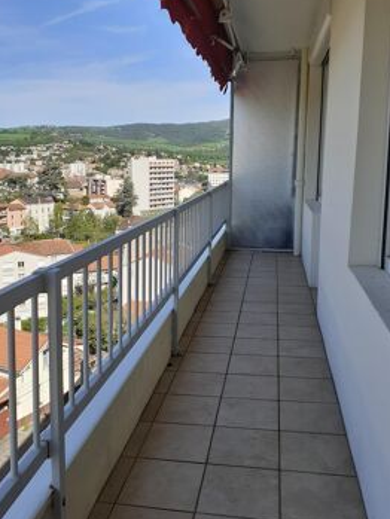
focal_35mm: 33
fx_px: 495
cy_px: 224
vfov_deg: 55.1
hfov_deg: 42.9
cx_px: 179
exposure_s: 1/1471
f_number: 1.9
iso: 40
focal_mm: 3.6
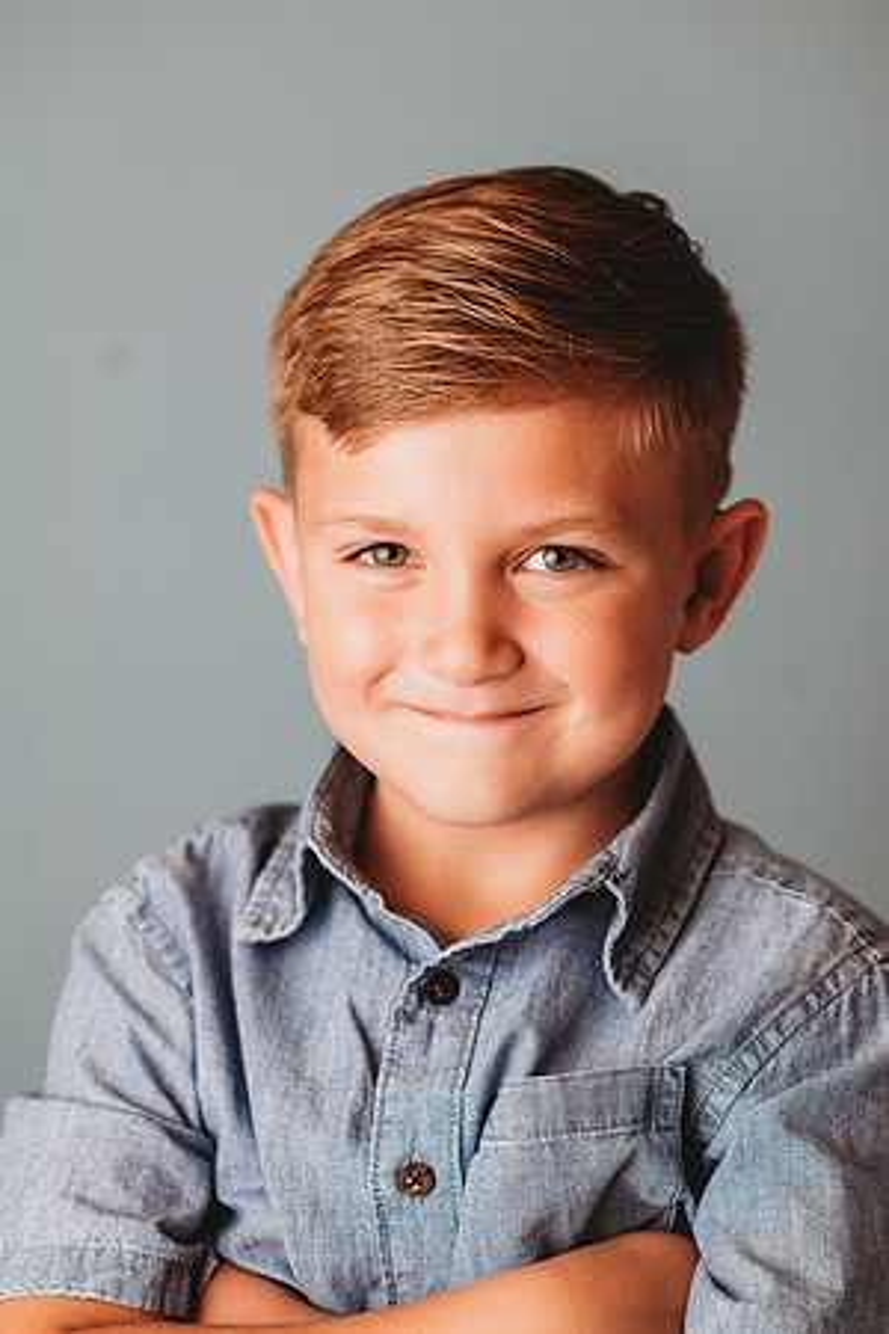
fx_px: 3148
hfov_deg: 16.1
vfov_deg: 23.9
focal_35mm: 85
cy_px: 667
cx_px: 444
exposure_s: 1/160
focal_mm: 85
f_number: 2.8
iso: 80
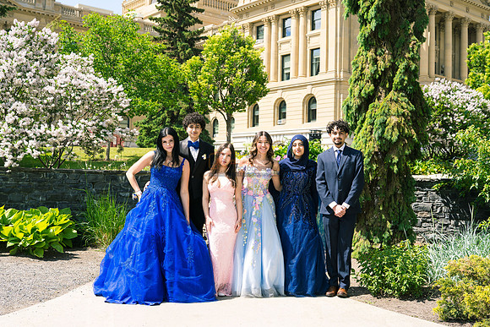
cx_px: 245
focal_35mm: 41
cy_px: 164
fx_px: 565
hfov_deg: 46.9
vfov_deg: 32.3
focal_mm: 35
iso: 160
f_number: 4
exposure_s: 1/500
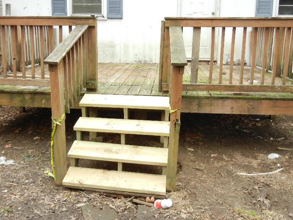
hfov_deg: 46.8
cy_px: 84
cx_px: 134
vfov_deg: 35.8
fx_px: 339
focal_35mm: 40
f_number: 3.5
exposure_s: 1/106
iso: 160
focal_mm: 5.4
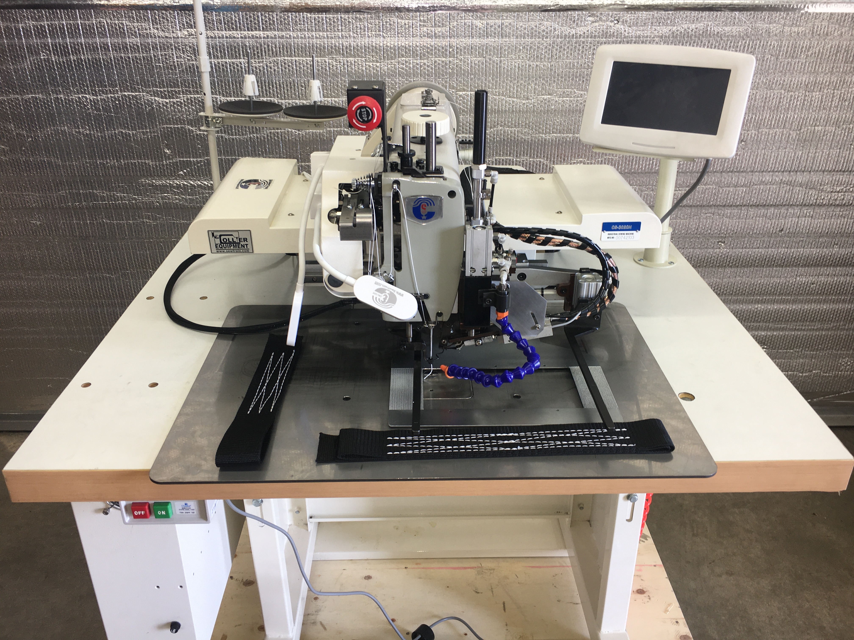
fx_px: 715
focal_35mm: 29
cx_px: 427
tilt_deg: -27.5
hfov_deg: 61.7
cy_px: 320
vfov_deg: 48.2
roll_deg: +0.1
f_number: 2.2
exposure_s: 1/30
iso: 25
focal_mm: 4.15
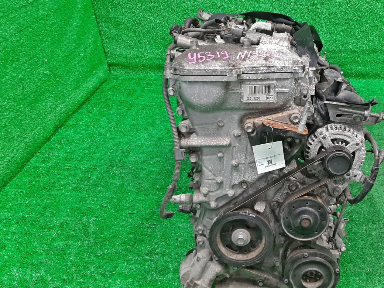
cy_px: 158
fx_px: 399
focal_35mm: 36
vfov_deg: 39.6
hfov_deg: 50.4
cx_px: 257
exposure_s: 1/50
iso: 183
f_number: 1.7
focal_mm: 3.93
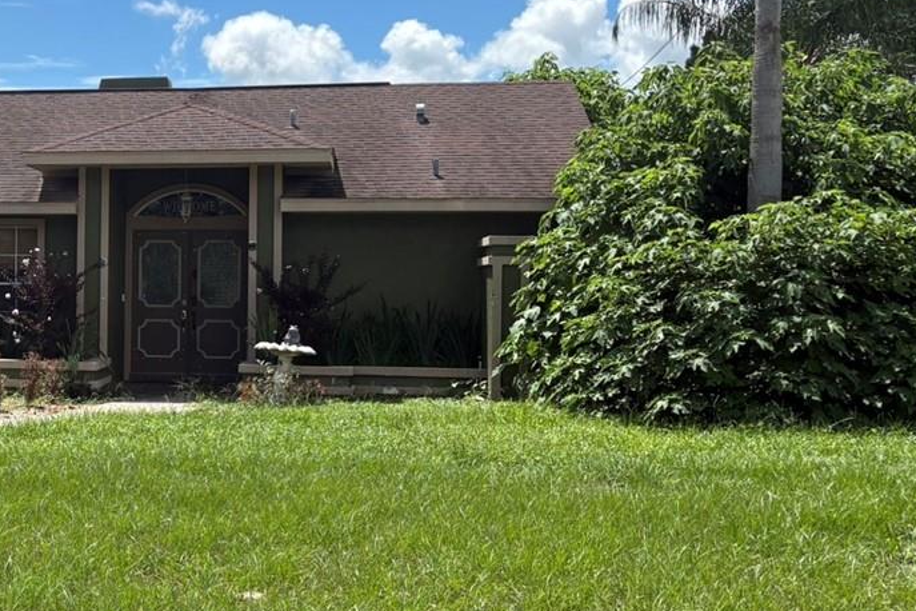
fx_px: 1603
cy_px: 319
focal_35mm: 63
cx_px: 12
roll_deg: -0.2
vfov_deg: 21.6
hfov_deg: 29.9
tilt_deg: -1.2
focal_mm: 5.96
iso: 50
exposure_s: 1/3125
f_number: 1.6
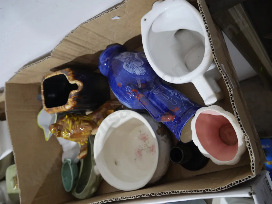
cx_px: 136
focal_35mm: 32
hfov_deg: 56.8
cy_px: 102
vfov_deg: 44.2
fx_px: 252
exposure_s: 1/60
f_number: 3.6
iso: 1250
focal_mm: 16
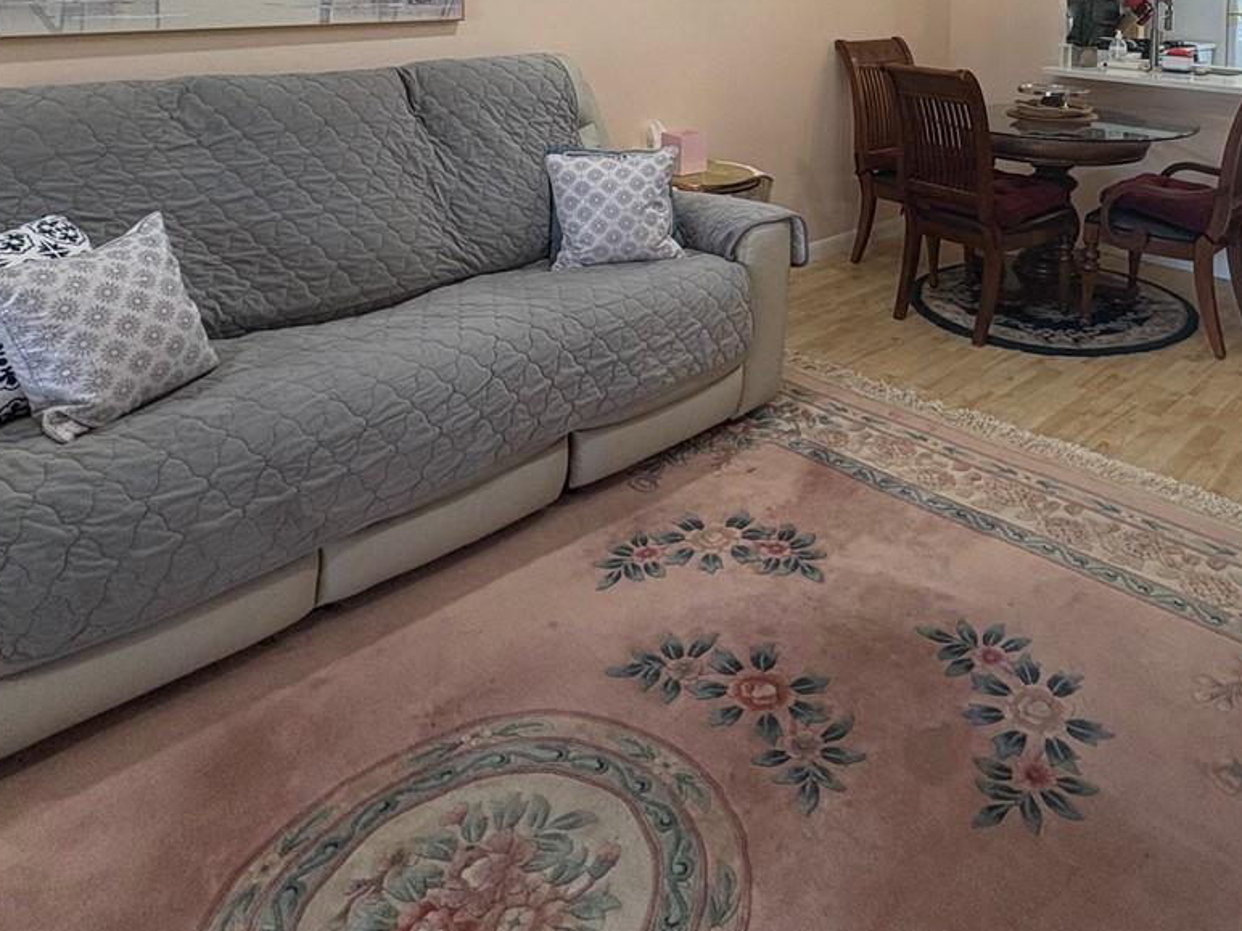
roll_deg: -1.2
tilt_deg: -1.6
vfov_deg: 41.9
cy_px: 3
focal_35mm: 29
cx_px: 853
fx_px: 1041
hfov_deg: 59.8
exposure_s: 1/120
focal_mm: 2.22
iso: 200
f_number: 2.2
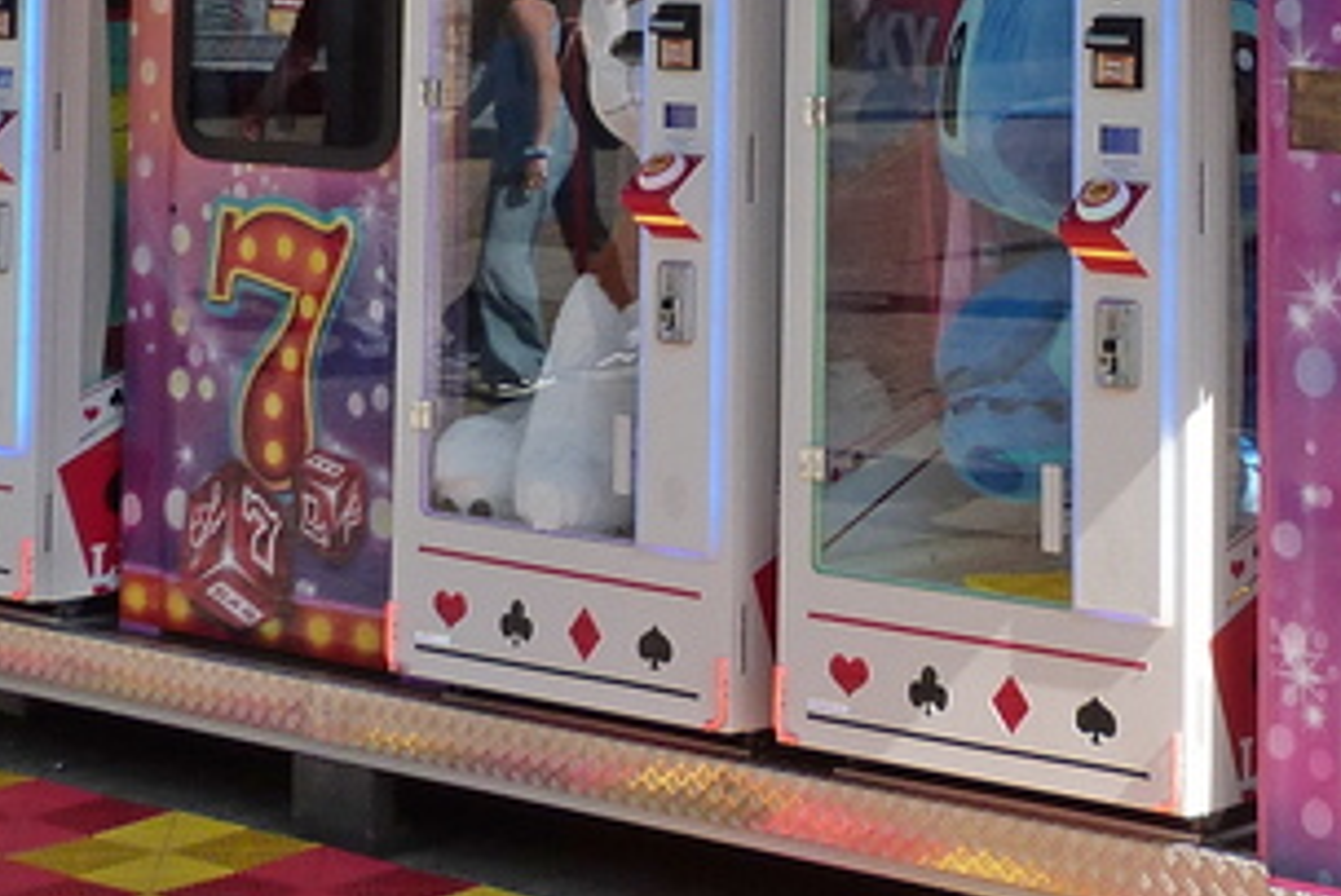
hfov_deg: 19.2
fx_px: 3950
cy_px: -512
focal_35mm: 106
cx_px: 931
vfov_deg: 12.2
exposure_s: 1/320
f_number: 5.6
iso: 100
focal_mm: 5.4
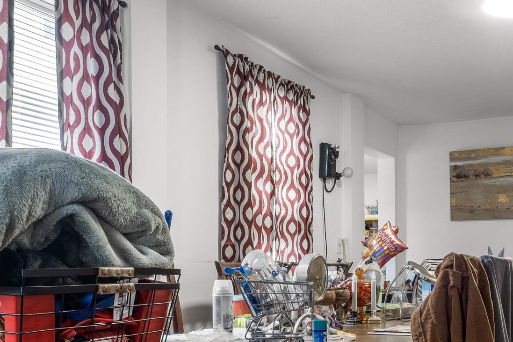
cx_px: 409
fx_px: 598
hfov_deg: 44.2
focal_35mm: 42
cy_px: 268
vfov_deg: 31.2
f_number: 8
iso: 400
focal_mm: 10
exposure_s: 1/40
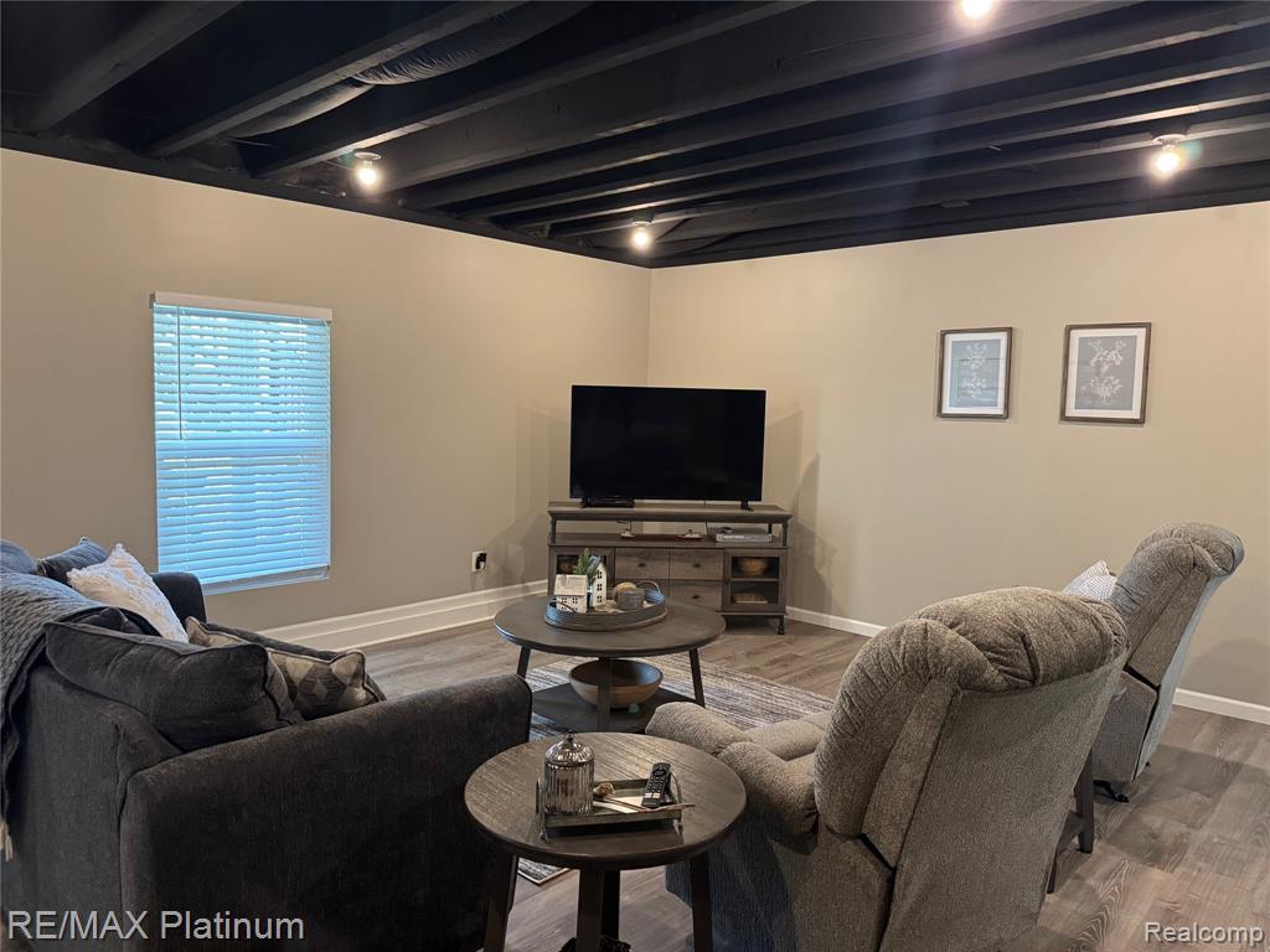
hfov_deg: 71.6
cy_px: 476
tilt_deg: -5.2
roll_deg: -1.1
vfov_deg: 56.8
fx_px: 881
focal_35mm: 24
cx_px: 635
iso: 800
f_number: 1.78
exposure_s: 1/60
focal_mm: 6.76
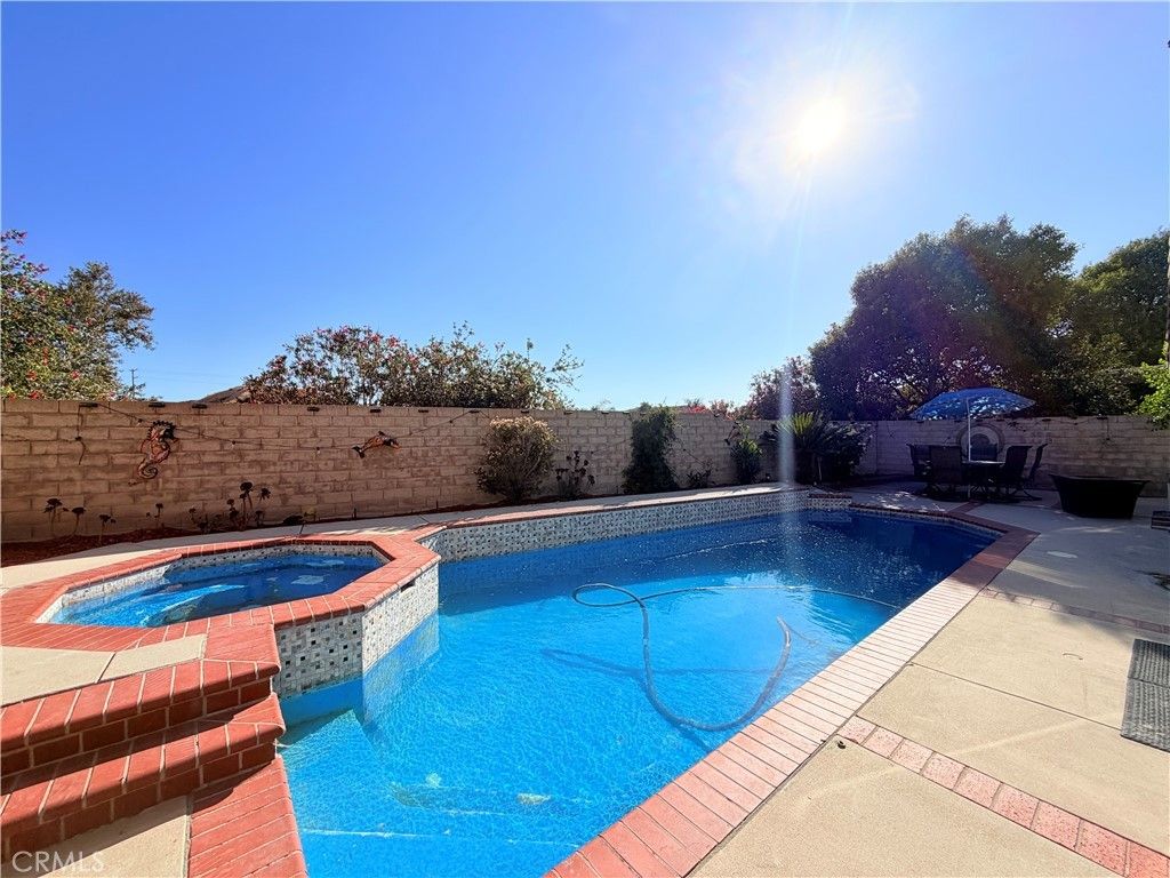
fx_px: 473
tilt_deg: -0.6
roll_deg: +1.0
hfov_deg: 102.1
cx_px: 585
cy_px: 439
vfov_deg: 85.7
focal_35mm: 14
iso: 20
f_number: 2.2
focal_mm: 2.22
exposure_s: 1/1368
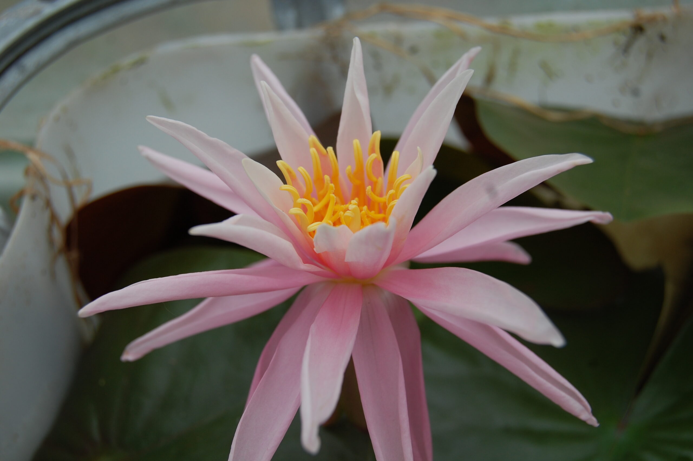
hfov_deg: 42.4
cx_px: 346
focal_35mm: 46
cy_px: 230
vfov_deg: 28.9
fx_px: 894
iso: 200
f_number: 6.3
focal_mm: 31
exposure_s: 1/160
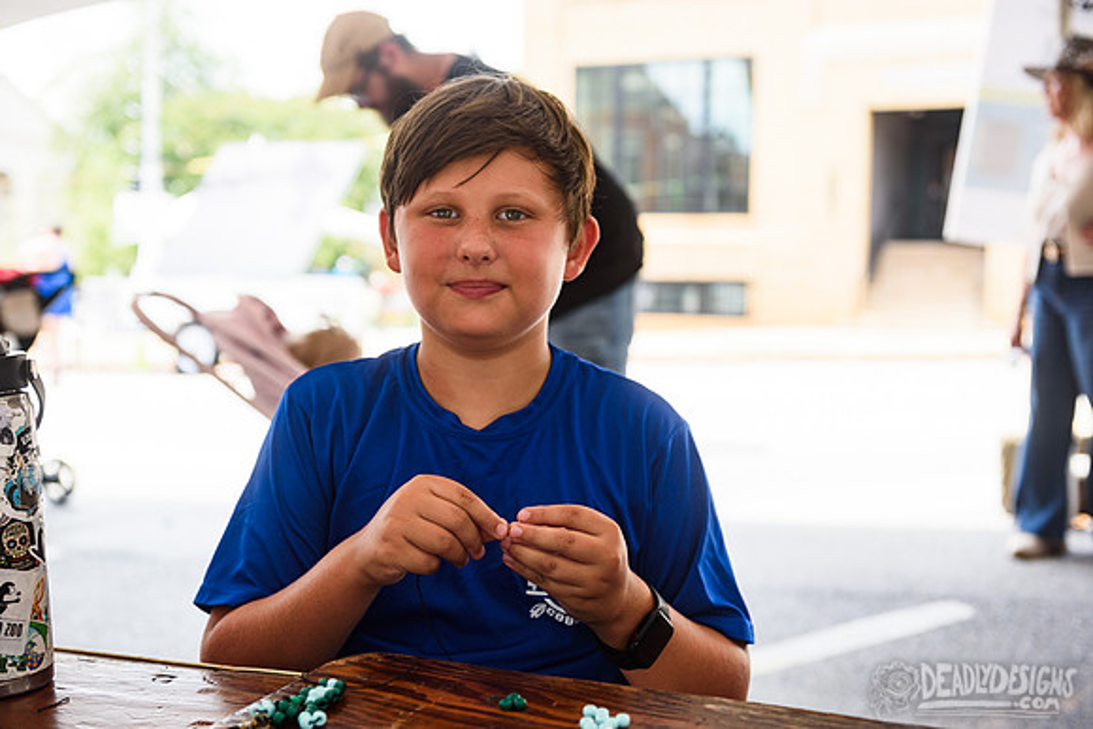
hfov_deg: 41.1
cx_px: 546
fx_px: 1458
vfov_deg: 28.1
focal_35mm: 48
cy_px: 364
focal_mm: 48
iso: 200
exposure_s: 1/400
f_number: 5
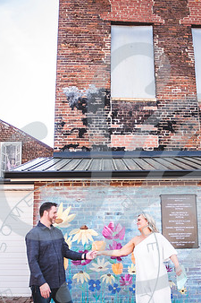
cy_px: 194
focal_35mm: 32
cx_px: 117
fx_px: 268
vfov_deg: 57.8
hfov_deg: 41.0
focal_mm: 24
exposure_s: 1/400
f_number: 2.8
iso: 100
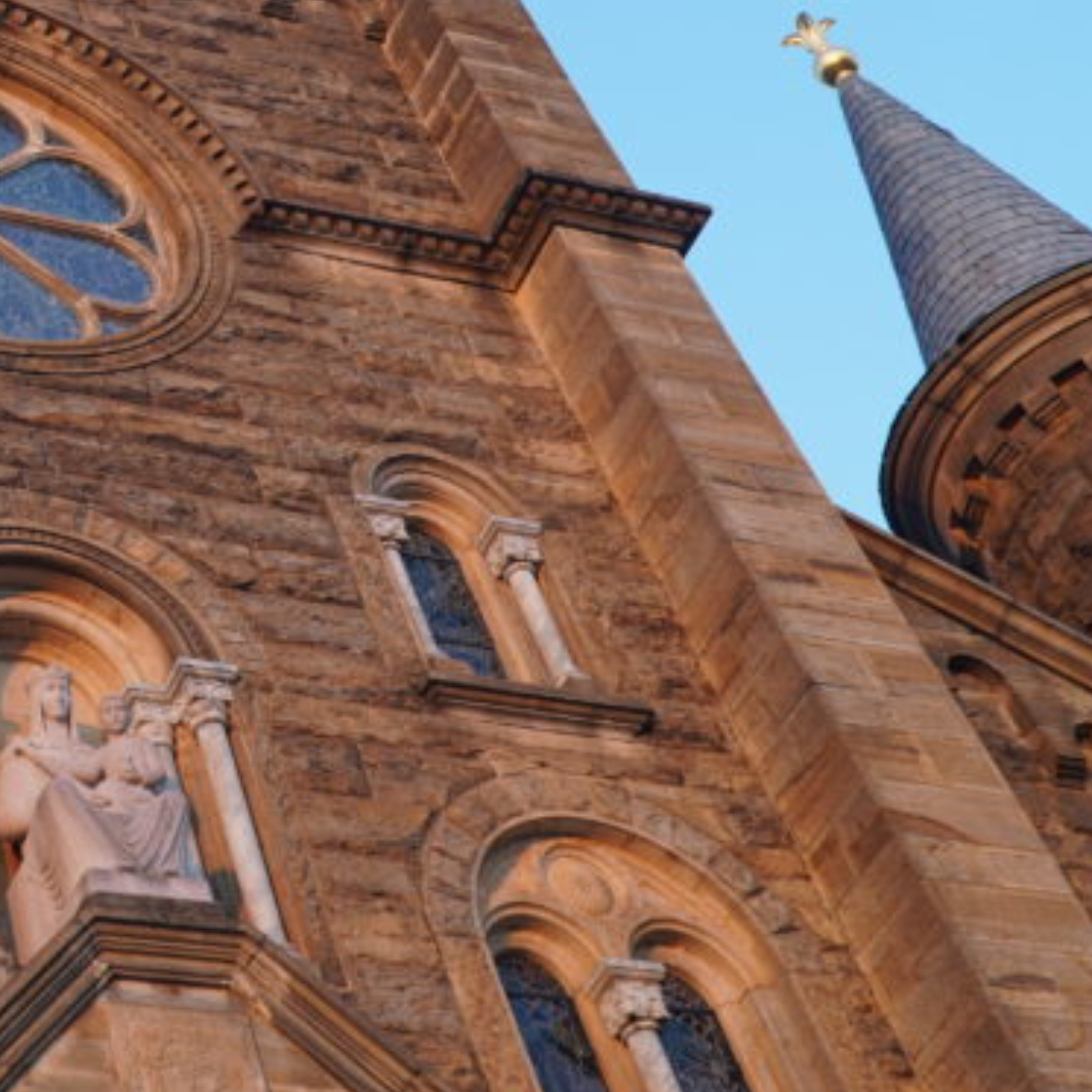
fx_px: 2248
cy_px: 201
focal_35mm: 63
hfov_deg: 25.3
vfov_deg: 26.7
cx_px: -111
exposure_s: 1/80
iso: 100
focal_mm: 18
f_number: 4.5
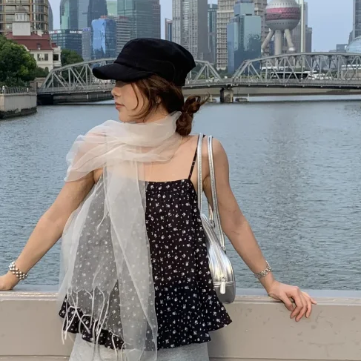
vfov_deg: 25.3
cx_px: 127
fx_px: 802
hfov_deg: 25.3
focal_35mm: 68
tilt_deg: -6.8
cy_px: 162
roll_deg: +0.9
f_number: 1.8
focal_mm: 4.25
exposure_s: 1/580
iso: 25
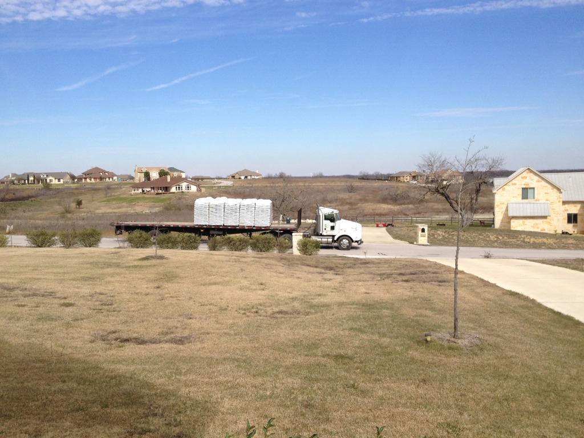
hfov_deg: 52.6
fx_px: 590
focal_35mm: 35
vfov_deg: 40.7
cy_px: 219
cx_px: 292
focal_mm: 4.28
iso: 50
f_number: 2.4
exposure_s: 1/1842
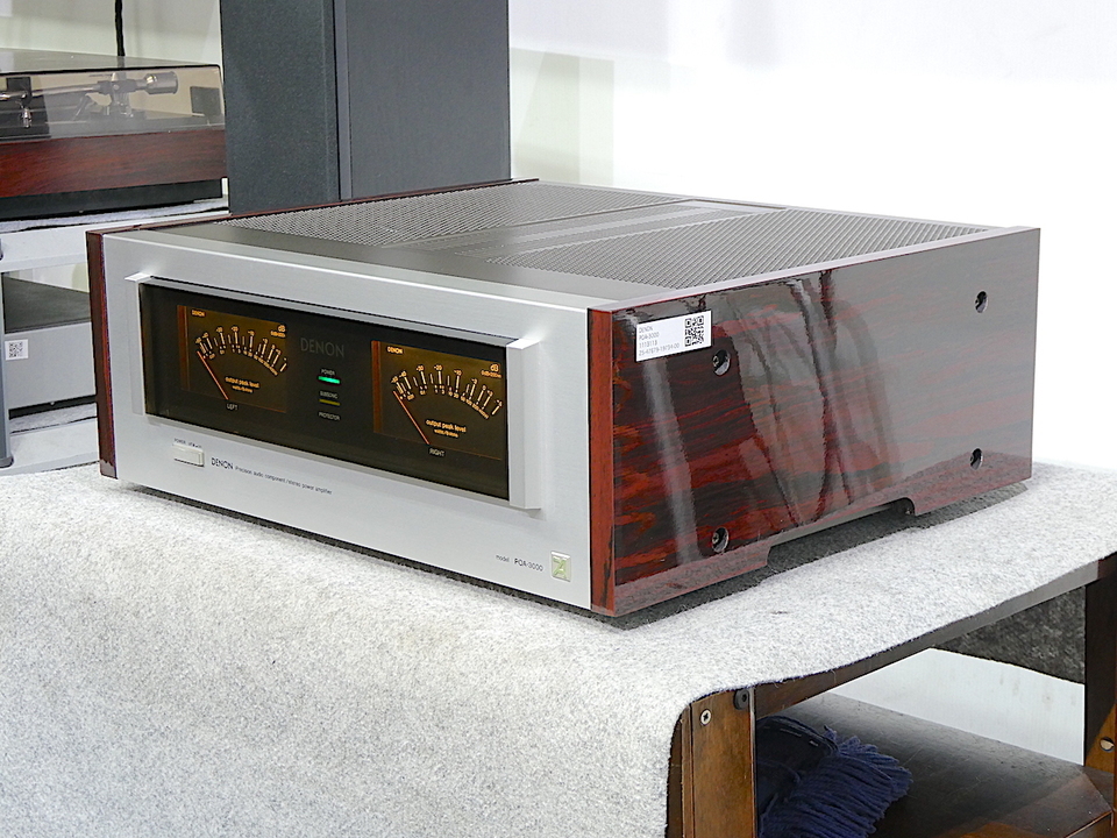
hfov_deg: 29.8
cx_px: 558
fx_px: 2097
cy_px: 419
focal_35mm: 65
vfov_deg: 22.6
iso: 200
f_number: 4.4
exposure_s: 1/3.2
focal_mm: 11.7
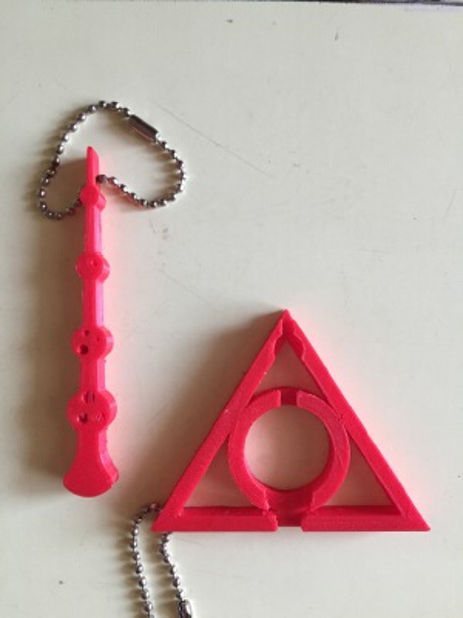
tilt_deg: -87.5
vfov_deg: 61.7
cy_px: 309
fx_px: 517
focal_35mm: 29
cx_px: 232
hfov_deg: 48.2
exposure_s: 1/33
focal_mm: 4.15
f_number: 2.2
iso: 250
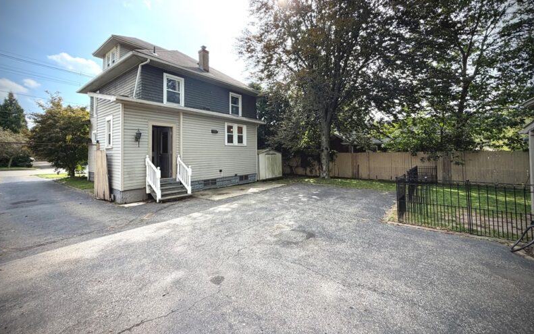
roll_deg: +2.1
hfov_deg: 101.4
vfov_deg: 74.6
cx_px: 265
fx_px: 218
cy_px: 148
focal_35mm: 15
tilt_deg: +2.1
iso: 50
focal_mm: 2.22
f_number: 2.2
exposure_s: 1/502
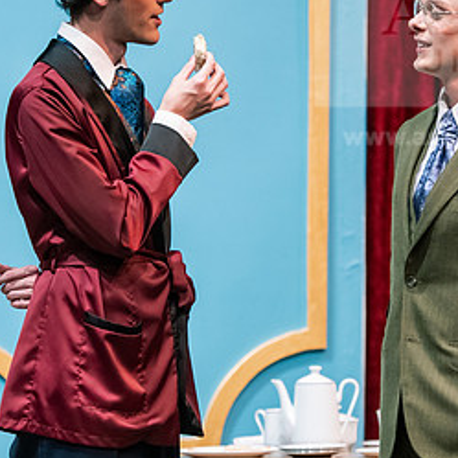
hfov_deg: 7.4
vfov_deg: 7.4
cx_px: 259
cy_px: 176
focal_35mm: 238
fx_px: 3563
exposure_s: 1/200
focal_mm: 120
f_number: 3.2
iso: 3200
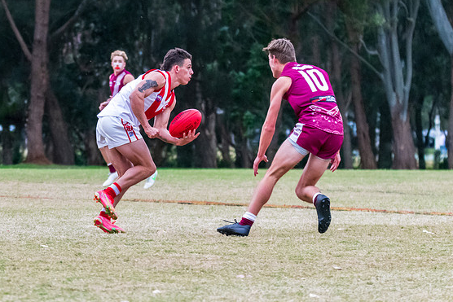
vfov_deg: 4.3
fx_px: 4065
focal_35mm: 323
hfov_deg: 6.4
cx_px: 101
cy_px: 101
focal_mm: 150
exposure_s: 1/1250
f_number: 5
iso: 3200
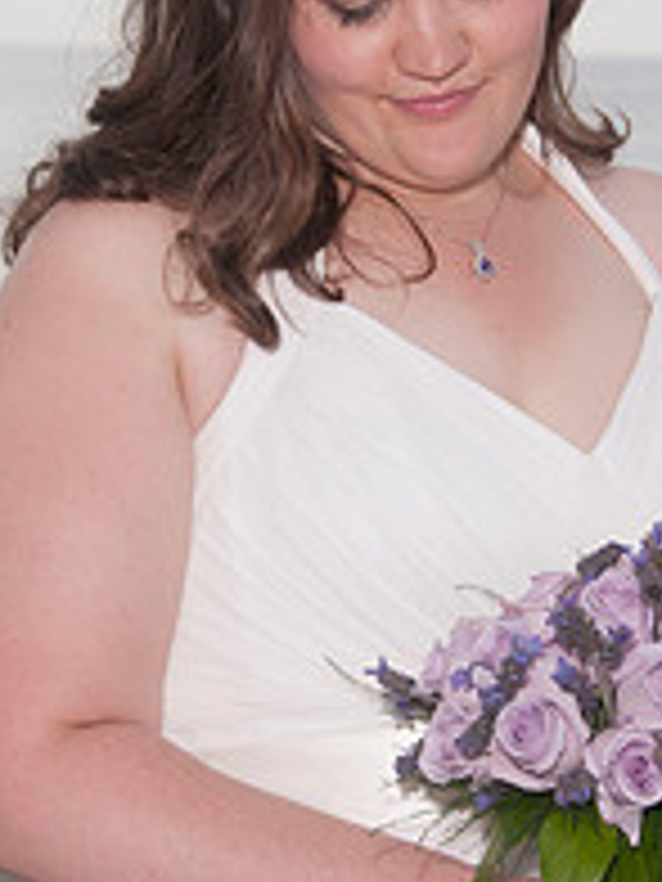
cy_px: 432
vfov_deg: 9.7
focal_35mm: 205
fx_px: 5227
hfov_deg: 7.2
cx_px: 439
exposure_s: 1/250
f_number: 10
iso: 100
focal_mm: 62
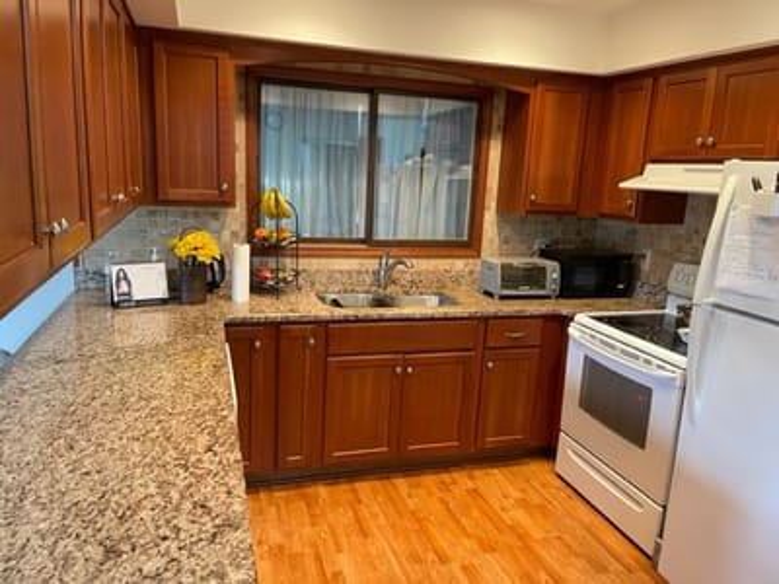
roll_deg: -3.6
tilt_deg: -12.5
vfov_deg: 53.1
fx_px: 585
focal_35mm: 26
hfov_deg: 67.3
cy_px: 292
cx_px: 390
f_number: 1.6
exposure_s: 1/60
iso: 320
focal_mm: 5.1
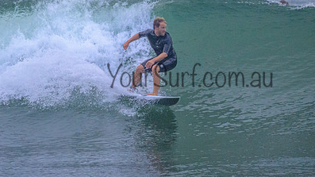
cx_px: 189
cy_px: 69
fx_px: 10228
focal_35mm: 1225
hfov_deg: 1.8
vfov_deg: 1.0
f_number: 11
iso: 5600
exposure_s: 1/2000
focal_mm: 800
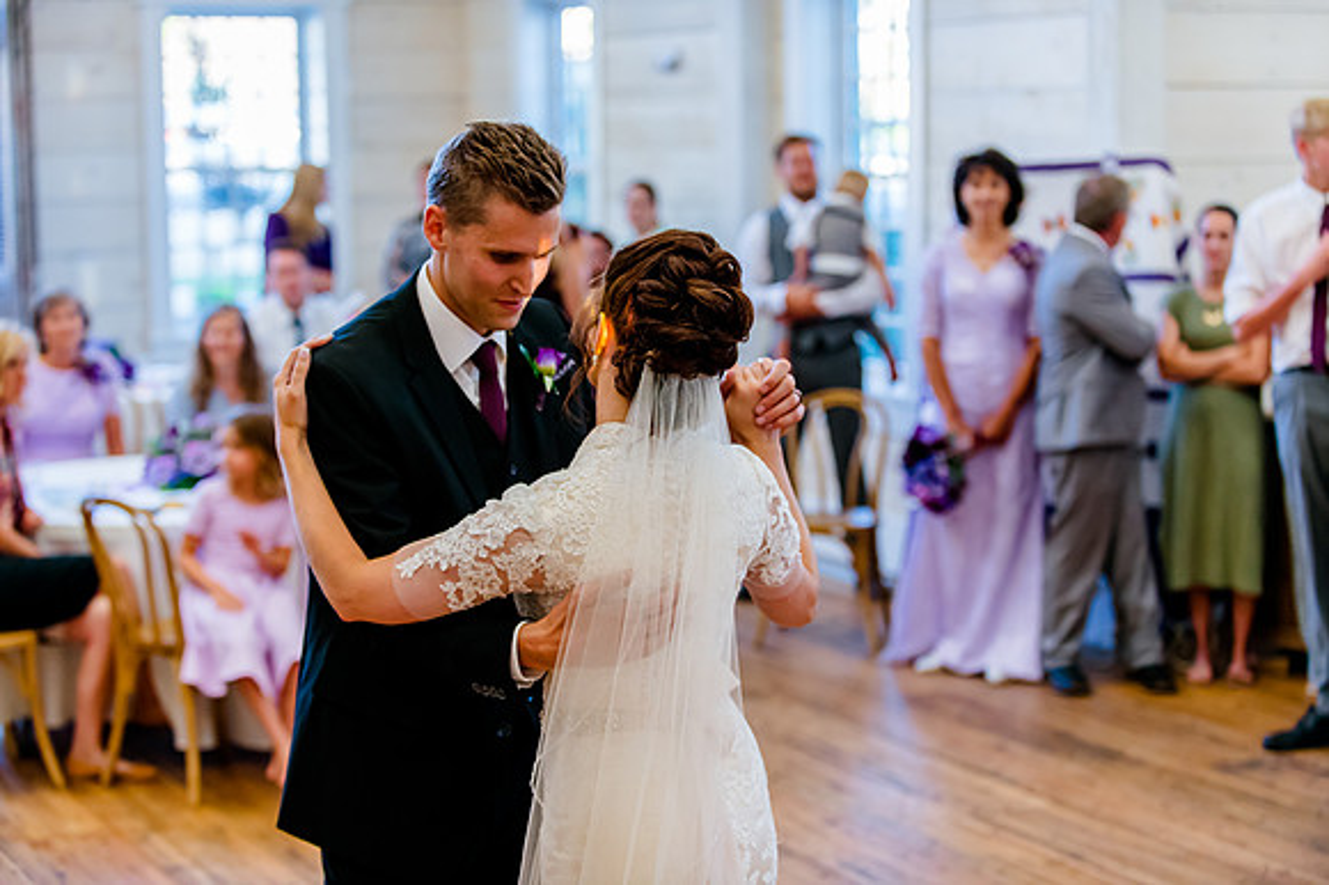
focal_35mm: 70
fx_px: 2583
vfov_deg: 19.4
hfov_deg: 28.9
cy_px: 442
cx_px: 664
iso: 2000
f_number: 2.8
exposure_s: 1/500
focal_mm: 70
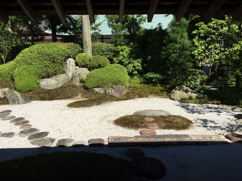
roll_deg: -0.1
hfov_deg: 60.0
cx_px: 118
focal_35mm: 30
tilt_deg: -10.3
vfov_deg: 46.8
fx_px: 210
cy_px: 90
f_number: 2.2
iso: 32
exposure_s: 1/2475
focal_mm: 4.15
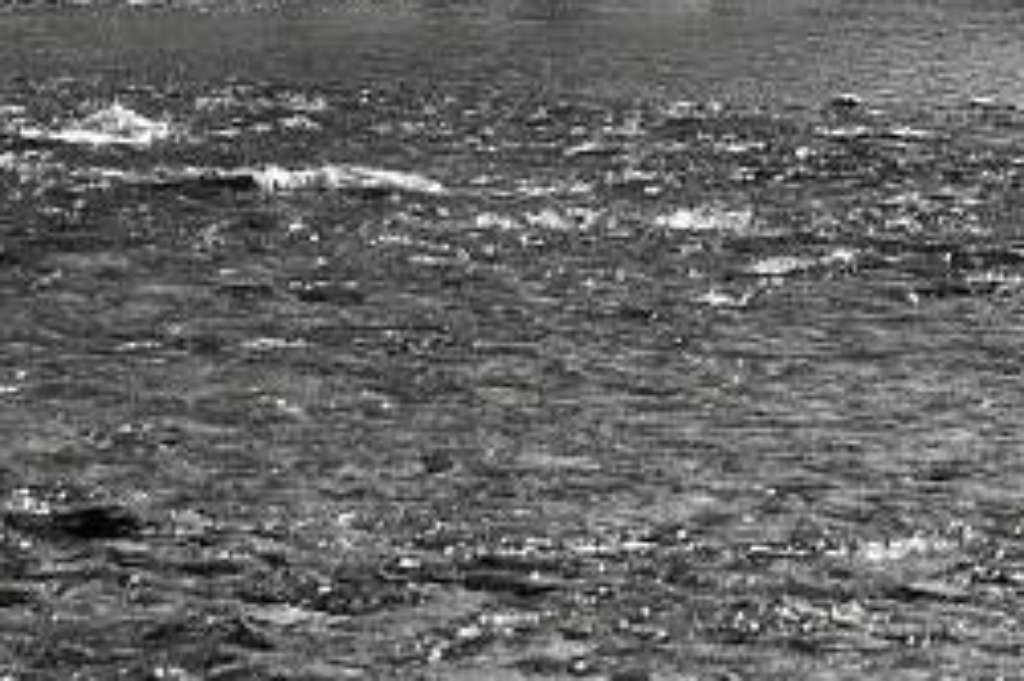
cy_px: -351
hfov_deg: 9.2
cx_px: 1526
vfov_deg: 6.2
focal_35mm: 217
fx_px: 6168
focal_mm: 34
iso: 200
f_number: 5
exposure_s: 1/800
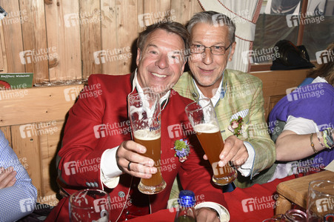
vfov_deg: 34.2
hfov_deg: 49.6
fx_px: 362
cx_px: 167
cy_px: 111
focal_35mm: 39
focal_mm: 26
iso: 100
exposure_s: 1/160
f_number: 6.3
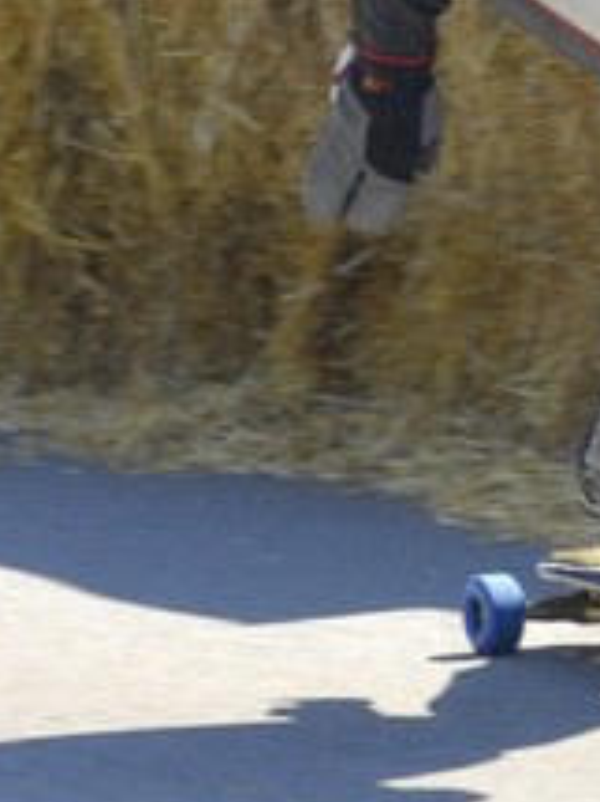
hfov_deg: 2.5
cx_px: 917
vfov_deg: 3.3
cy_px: 101
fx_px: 13822
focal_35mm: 597
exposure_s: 1/180
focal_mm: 135
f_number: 8
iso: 320
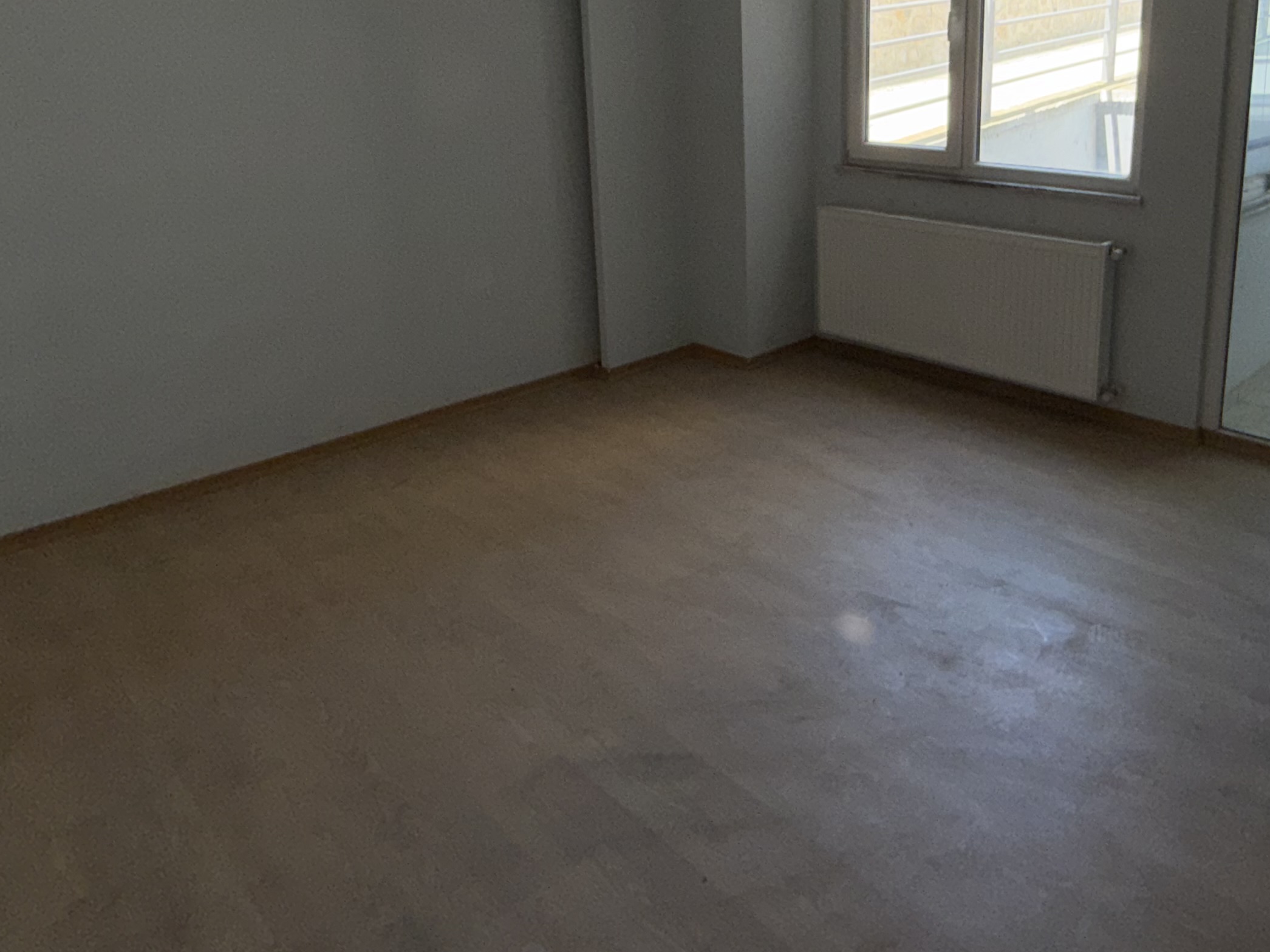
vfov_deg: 49.8
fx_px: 991
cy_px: 266
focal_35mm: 27
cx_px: 792
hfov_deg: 64.4
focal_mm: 2.22
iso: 25
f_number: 2.2
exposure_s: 1/122
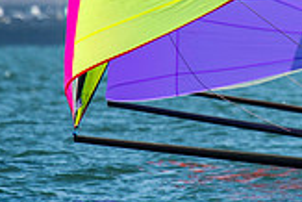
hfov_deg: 1.3
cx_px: 439
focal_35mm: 1632
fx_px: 13703
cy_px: -131
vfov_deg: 0.8
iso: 250
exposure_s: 1/3200
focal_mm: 300
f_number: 4
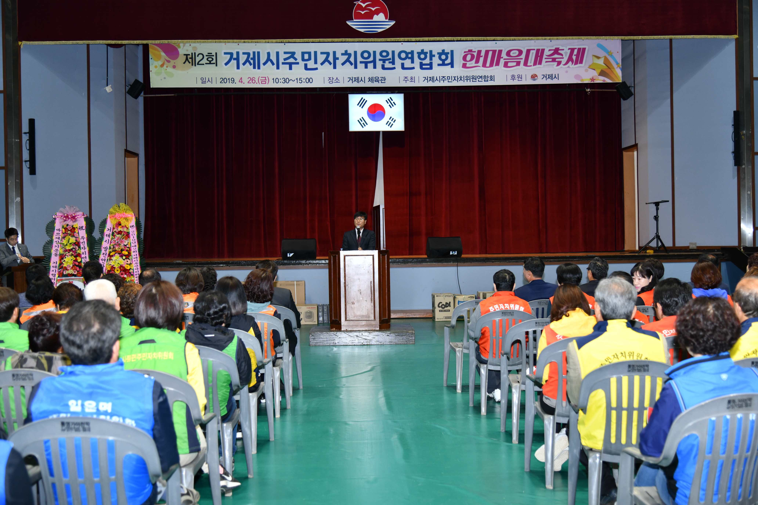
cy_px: 252
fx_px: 968
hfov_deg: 42.7
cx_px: 379
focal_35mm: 46
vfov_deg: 29.2
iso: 400
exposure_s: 1/250
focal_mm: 46
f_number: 4
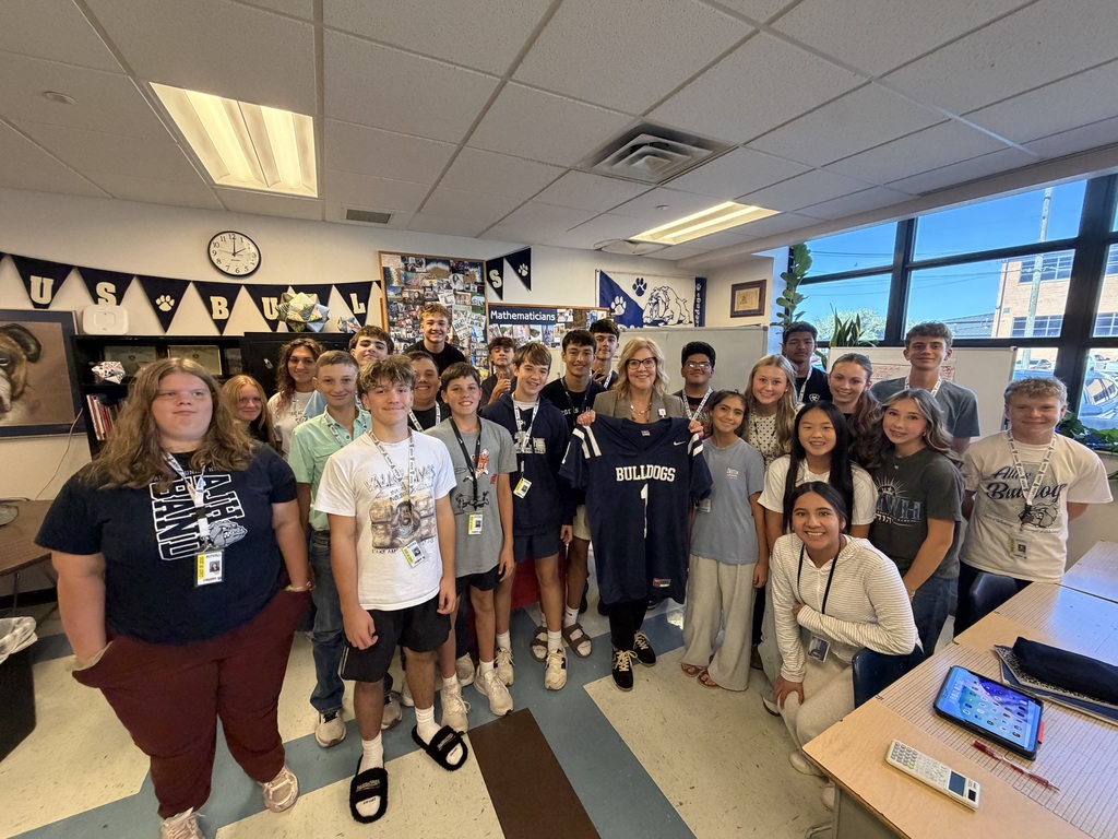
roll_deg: -0.1
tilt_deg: -8.0
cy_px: 420
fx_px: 452
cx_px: 559
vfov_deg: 85.7
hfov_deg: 102.1
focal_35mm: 14
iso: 400
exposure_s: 1/60
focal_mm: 2.22
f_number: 2.2
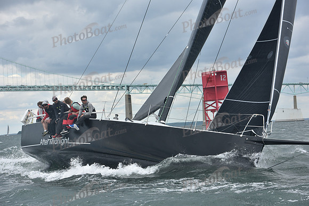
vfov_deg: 13.7
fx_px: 858
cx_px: 154
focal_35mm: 100
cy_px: 103
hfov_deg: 20.4
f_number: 6.3
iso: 250
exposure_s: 1/1000
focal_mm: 100
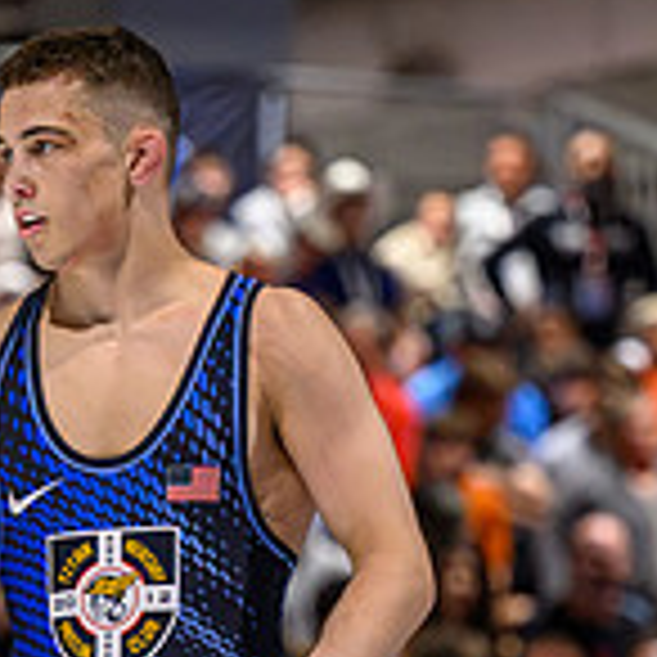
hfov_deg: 4.1
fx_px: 9169
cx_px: 25
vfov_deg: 4.1
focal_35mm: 427
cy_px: 813
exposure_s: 1/800
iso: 9000
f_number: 2.8
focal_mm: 120
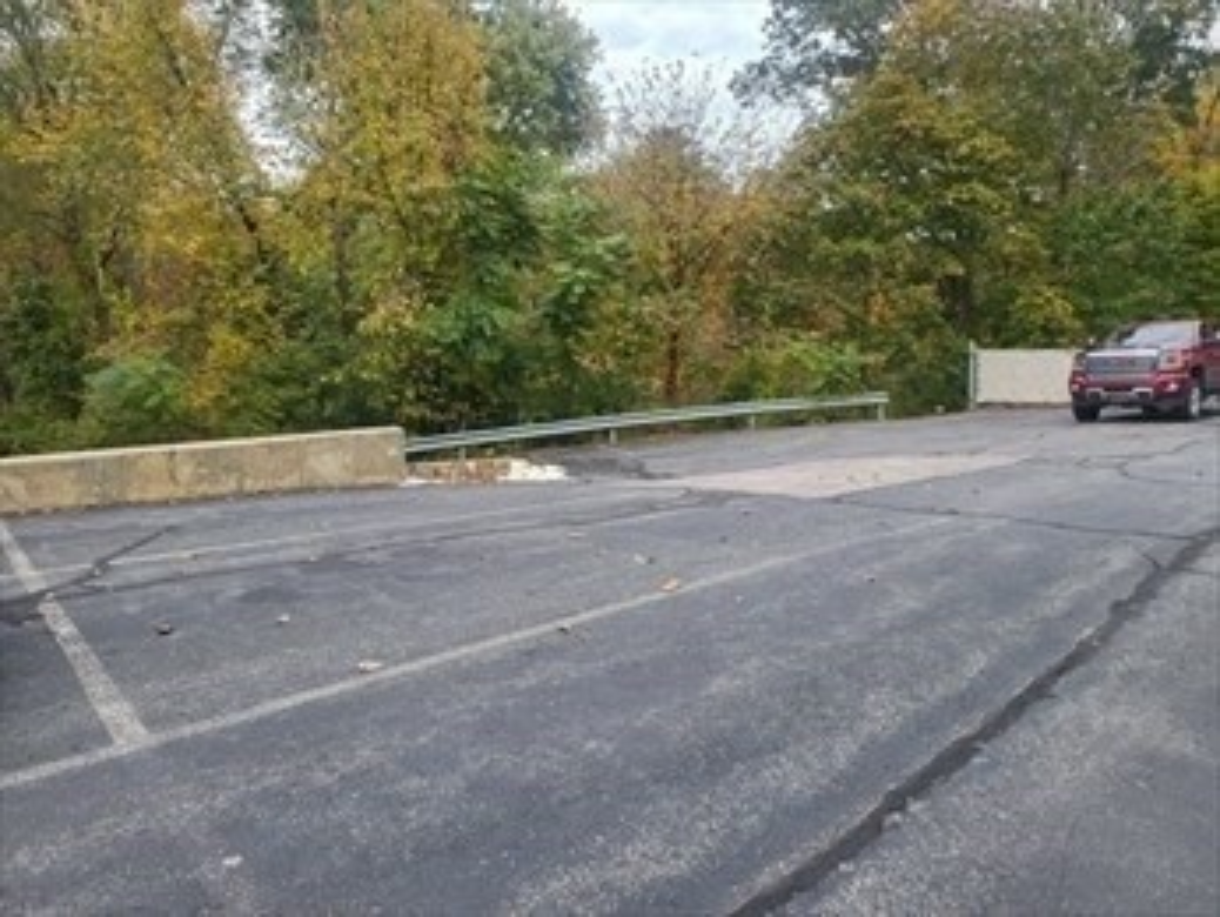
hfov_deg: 71.6
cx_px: 610
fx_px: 846
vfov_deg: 56.9
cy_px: 458
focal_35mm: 24
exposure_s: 1/319
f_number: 1.8
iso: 40
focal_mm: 5
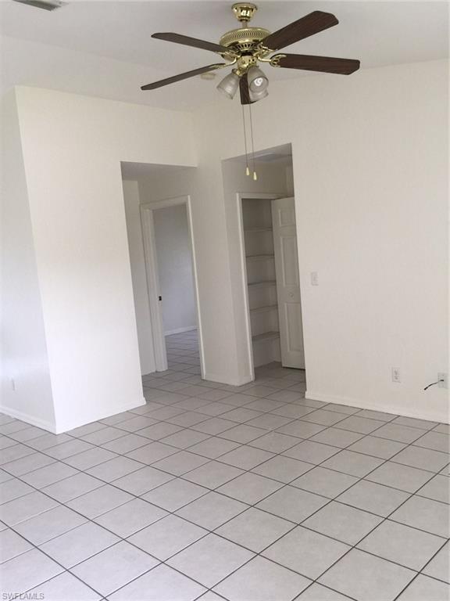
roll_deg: +4.8
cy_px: 300
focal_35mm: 29
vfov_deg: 61.7
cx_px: 225
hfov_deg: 48.2
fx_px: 503
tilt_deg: -5.6
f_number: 2.2
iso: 40
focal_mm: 4.15
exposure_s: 1/40
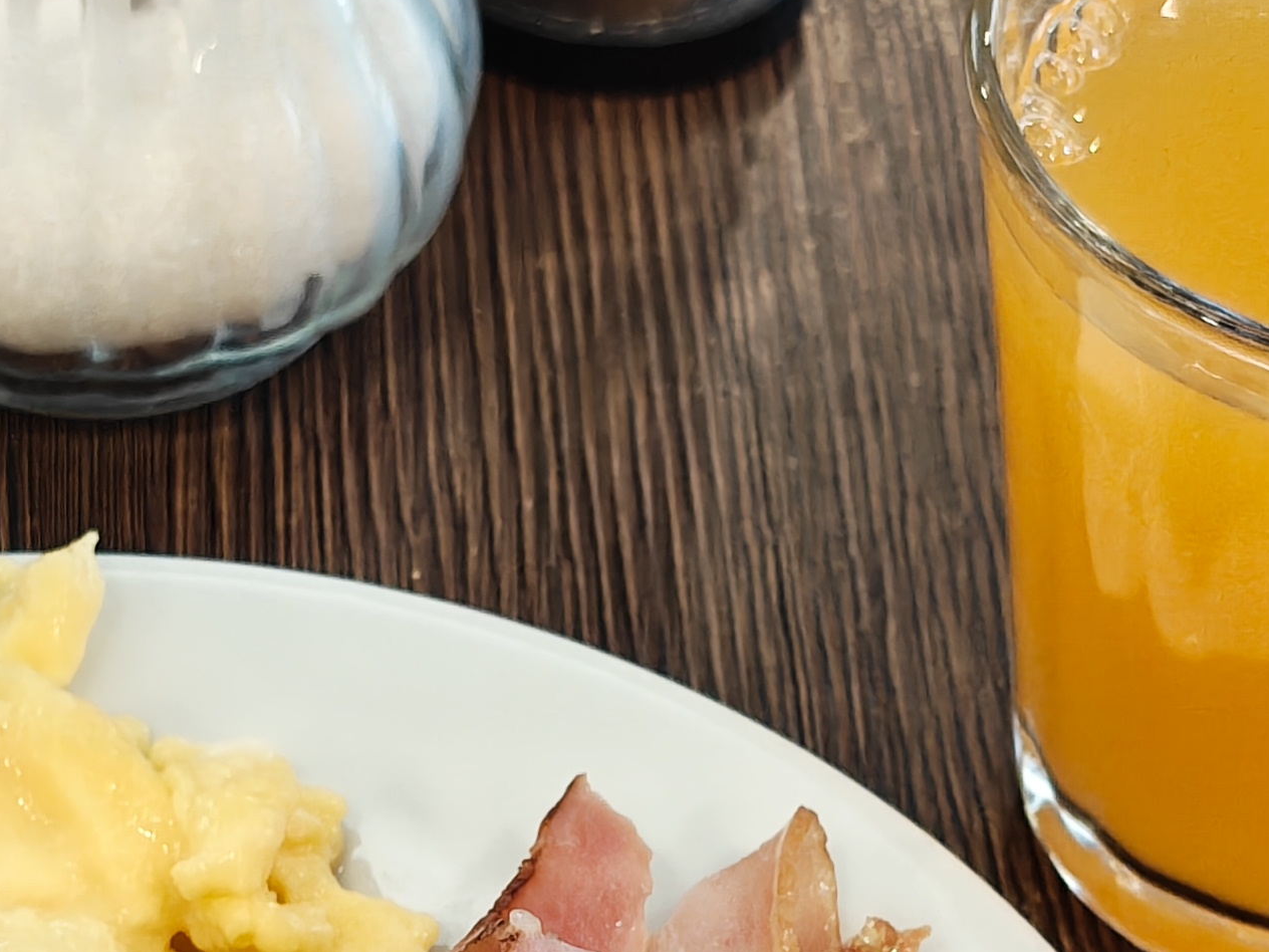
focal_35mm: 162
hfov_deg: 12.2
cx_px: 333
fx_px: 5939
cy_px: 1223
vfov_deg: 9.0
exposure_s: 1/100
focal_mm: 6.57
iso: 255
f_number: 1.68
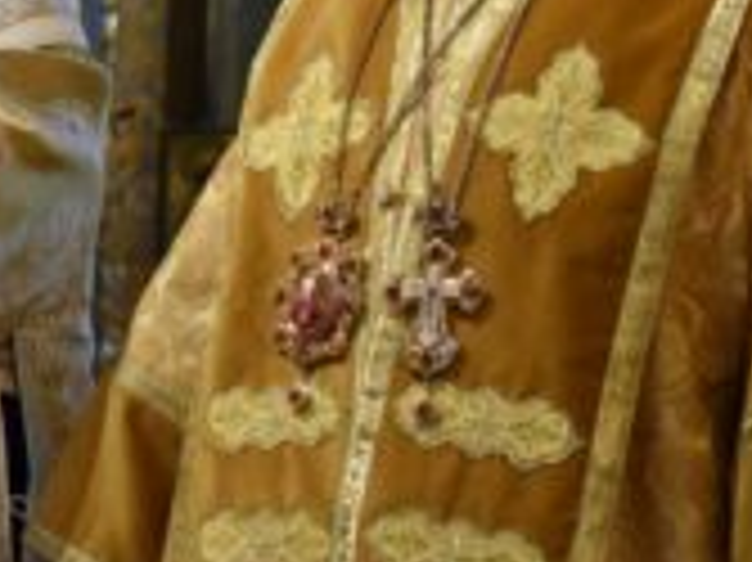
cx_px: -113
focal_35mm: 161
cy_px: -90
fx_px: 3495
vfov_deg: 9.1
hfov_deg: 12.0
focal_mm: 62
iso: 3200
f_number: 3.2
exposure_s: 1/80
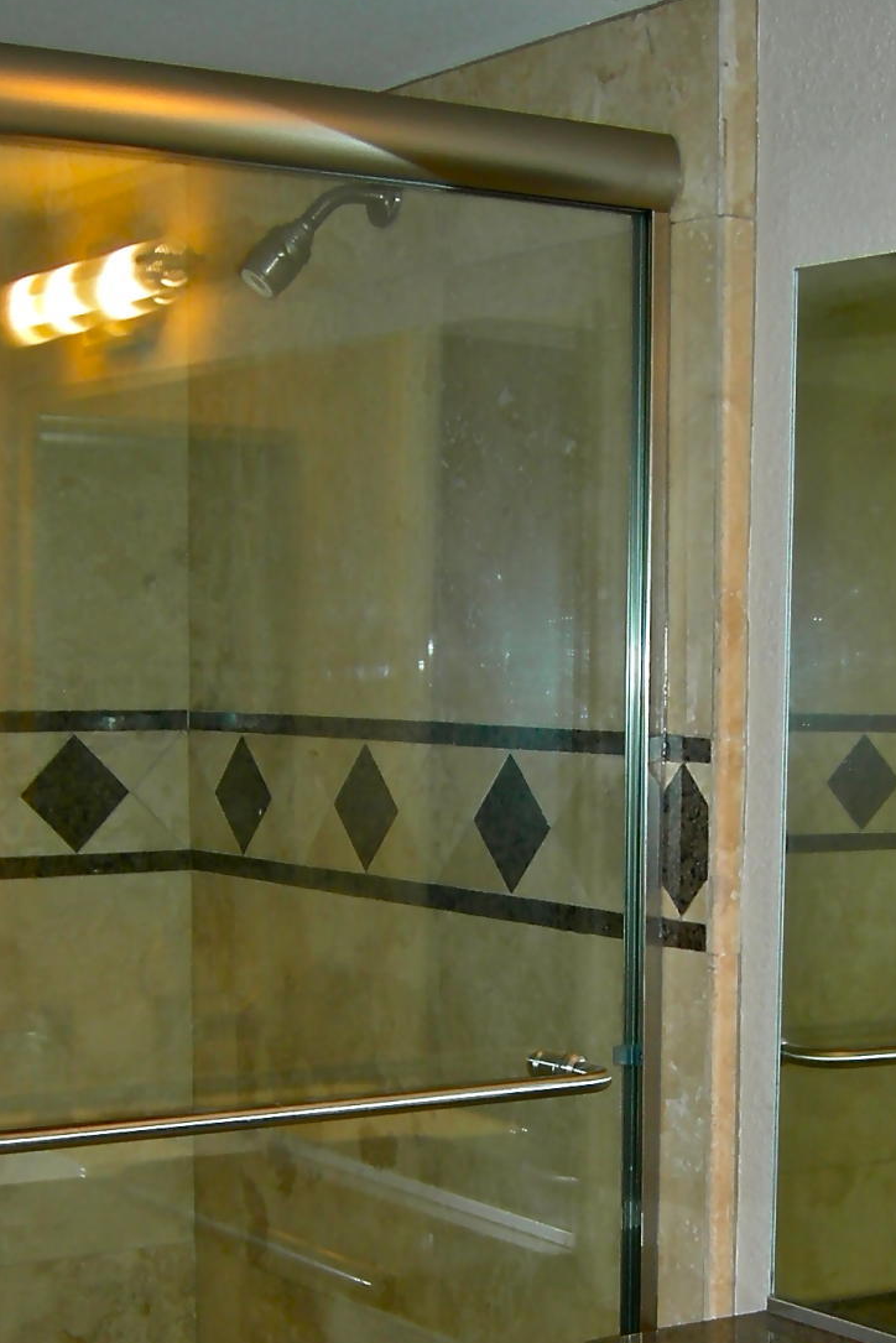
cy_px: 1084
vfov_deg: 28.6
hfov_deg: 19.6
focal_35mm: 69
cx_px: 708
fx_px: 2574
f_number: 2.7
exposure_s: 1/60.1
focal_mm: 7.5
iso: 64
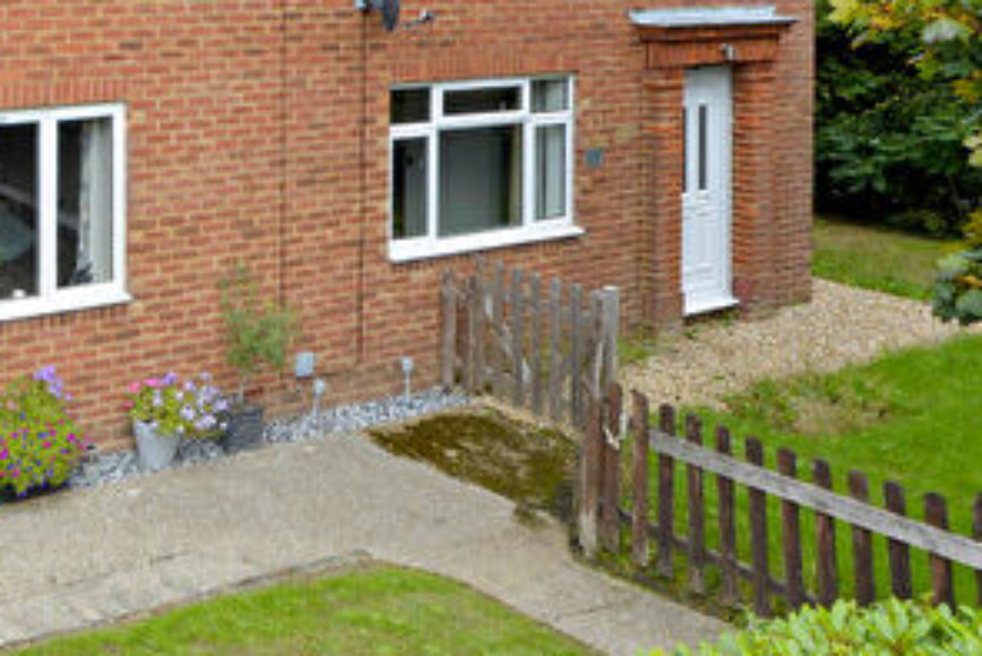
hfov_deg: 40.4
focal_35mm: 38
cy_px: -112
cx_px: -110
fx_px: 1037
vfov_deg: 30.4
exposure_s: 1/80
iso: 400
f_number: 14
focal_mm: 16
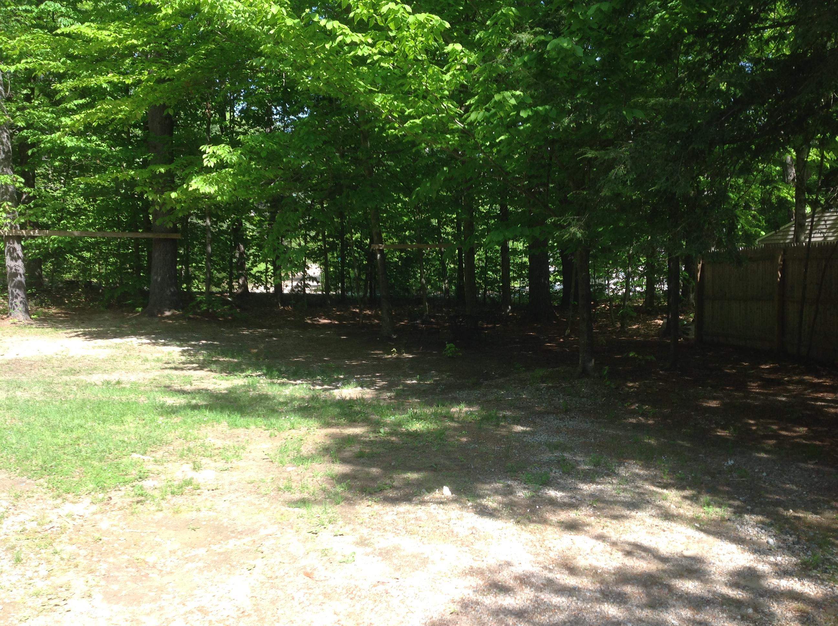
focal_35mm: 35
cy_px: 313
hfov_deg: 52.7
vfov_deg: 40.6
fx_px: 846
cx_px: 419
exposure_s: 1/458
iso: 50
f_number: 2.4
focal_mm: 4.28
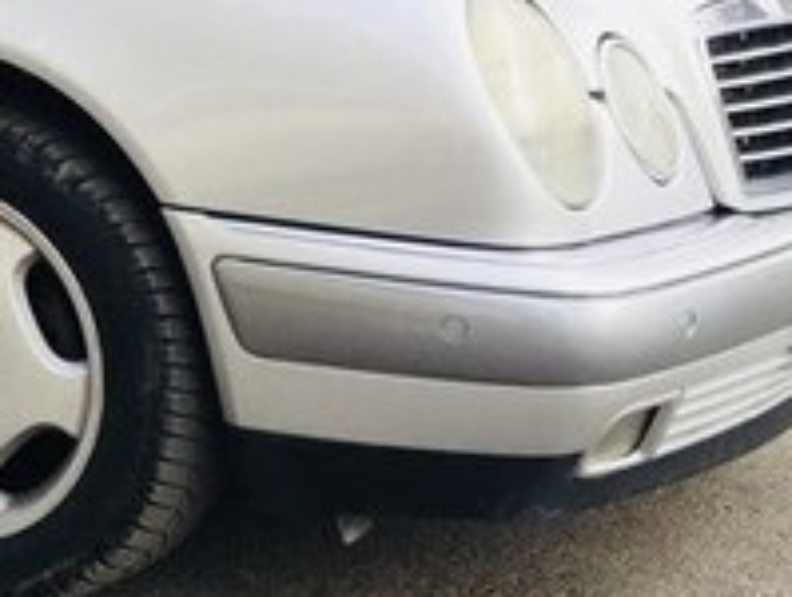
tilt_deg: -5.8
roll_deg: -0.7
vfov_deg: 15.2
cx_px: -438
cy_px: 26
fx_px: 2200
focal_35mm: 96
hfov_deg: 17.9
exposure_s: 1/370
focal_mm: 4.15
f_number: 2.2
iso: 32
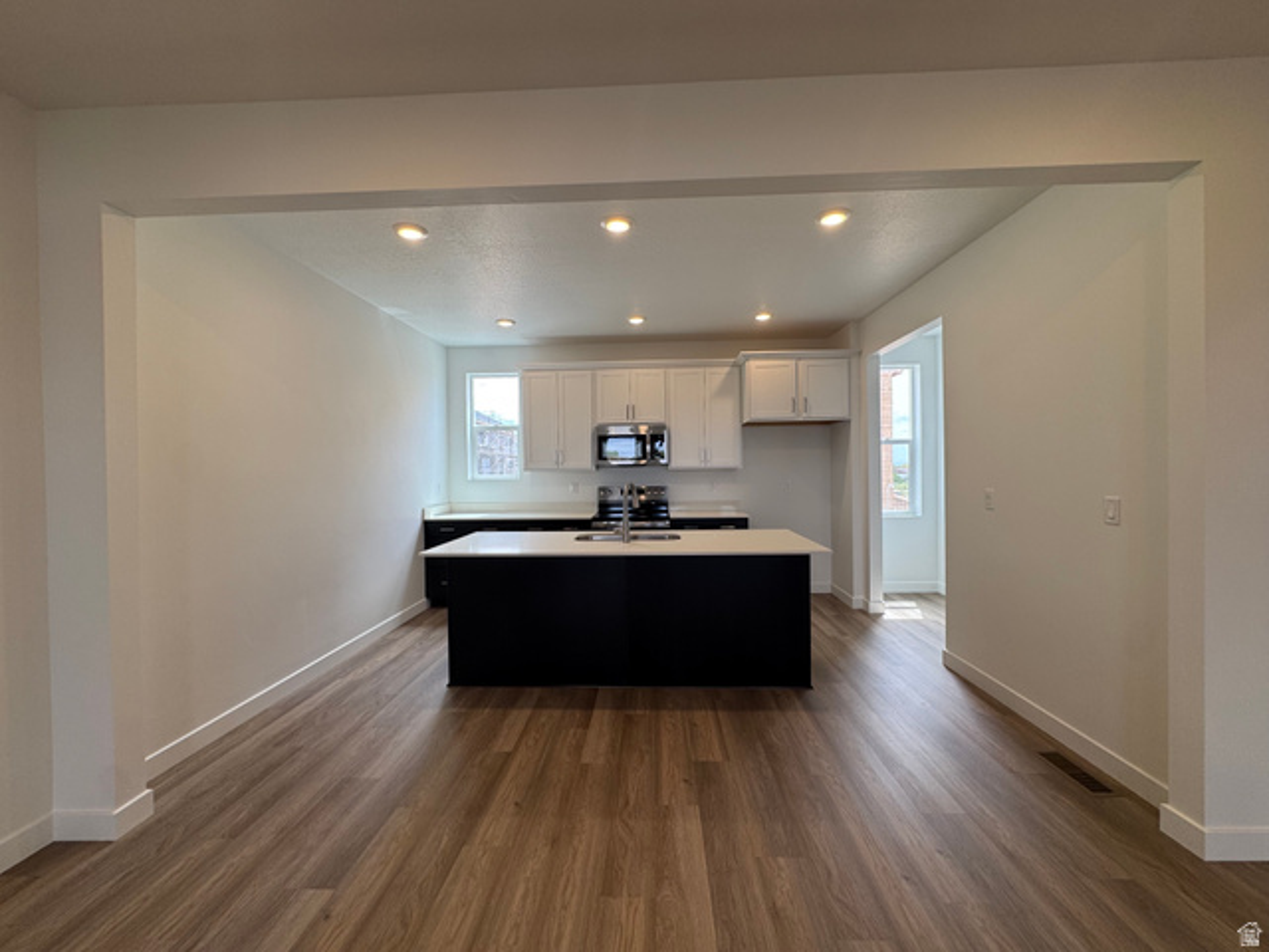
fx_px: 513
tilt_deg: -0.8
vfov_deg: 85.7
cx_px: 634
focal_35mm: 14
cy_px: 476
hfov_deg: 102.1
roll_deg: +1.0
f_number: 2.2
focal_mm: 2.22
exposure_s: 1/133
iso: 40
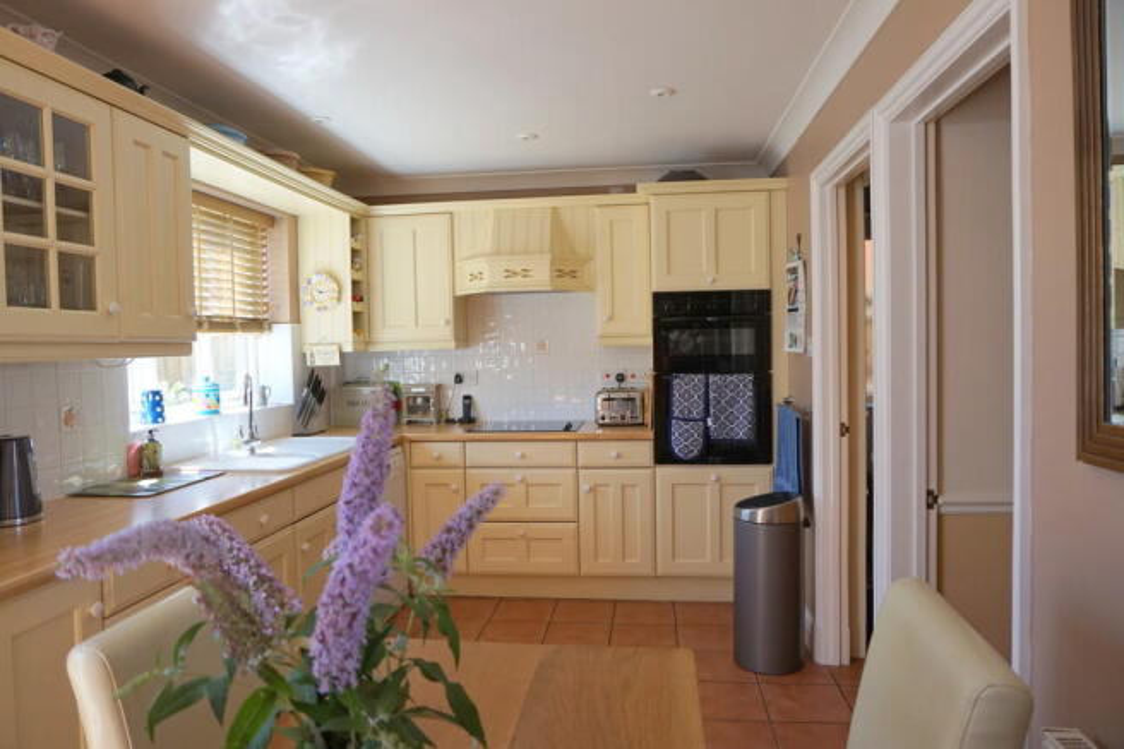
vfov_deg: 53.1
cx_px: 562
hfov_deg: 73.8
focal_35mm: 24
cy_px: 374
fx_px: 749
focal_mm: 16
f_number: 4
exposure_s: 1/160
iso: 200
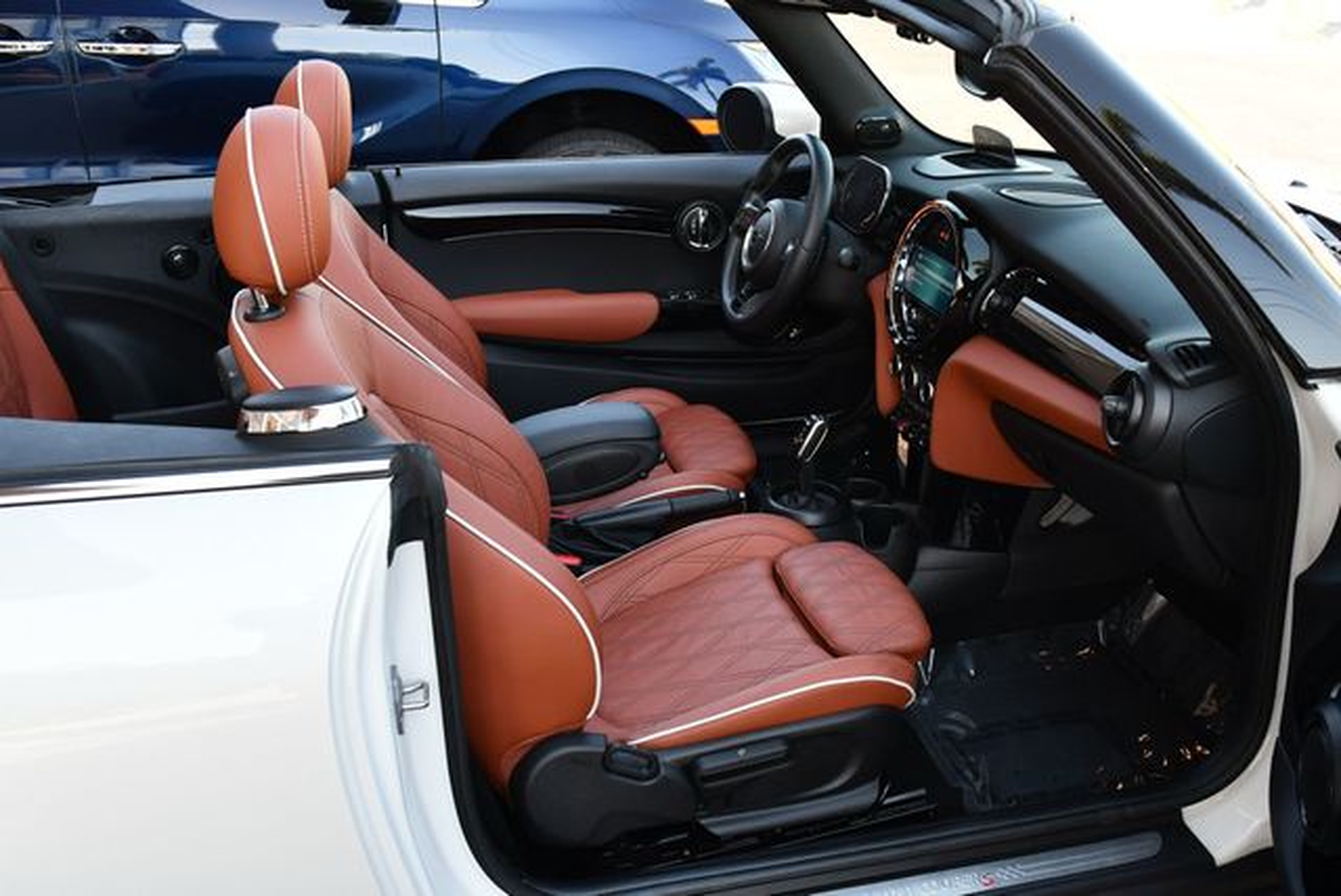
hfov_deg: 53.1
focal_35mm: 36
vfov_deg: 36.9
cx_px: 670
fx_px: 1342
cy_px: 448
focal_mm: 18
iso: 400
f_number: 5
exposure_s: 1/250
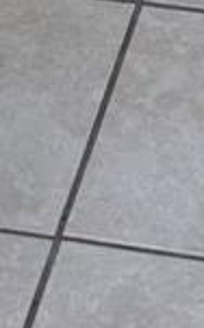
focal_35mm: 202
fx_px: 1802
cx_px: 126
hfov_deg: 6.5
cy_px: -854
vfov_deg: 7.9
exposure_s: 1/120
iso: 125
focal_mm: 6.76
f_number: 1.78
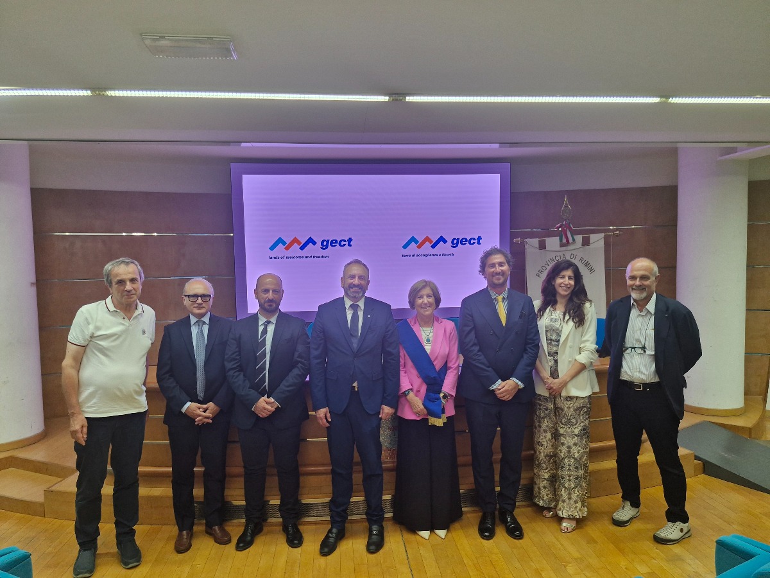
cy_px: 289
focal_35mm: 23
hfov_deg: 73.9
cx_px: 385
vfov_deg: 58.9
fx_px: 512
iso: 160
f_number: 1.8
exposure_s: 1/100
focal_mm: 5.54
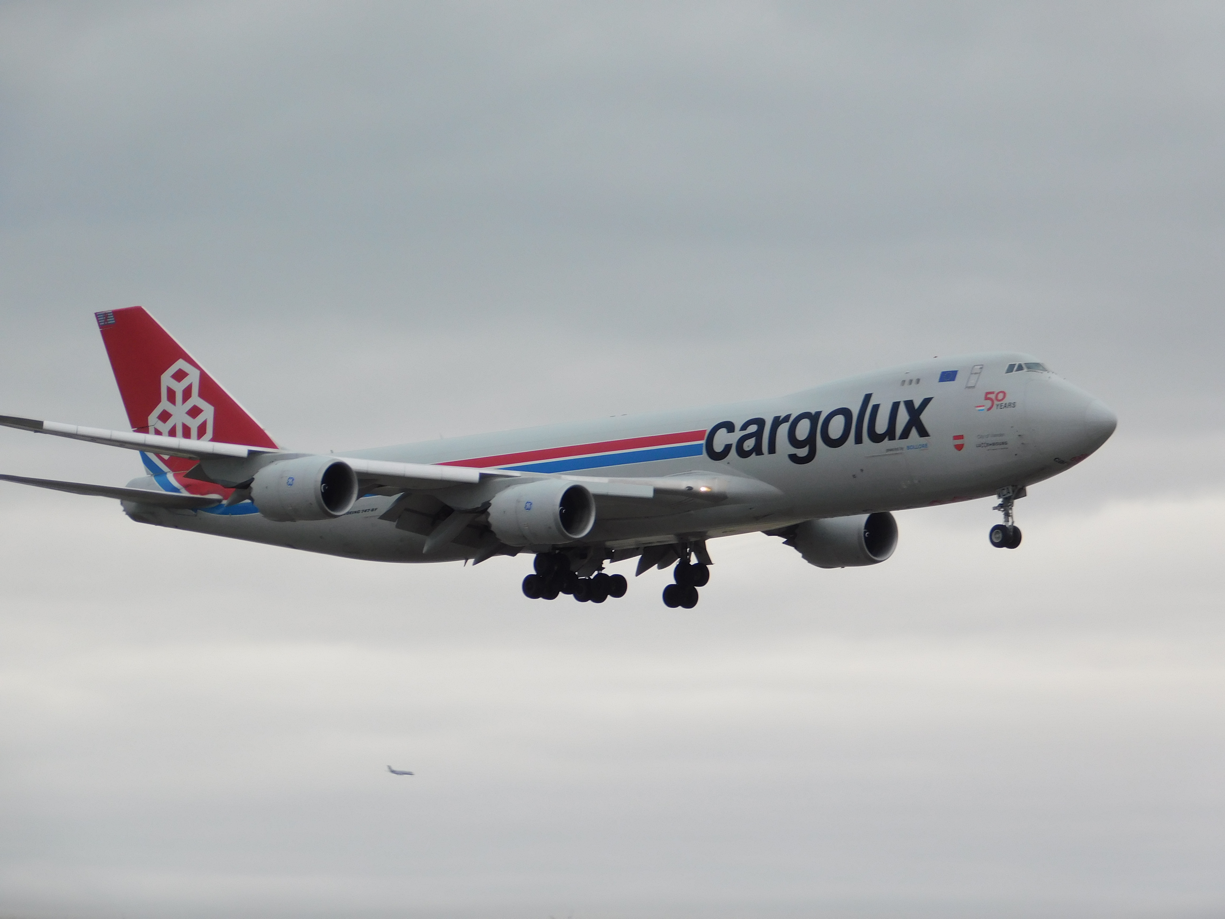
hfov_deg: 6.7
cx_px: 612
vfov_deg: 5.1
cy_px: 460
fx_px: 10404
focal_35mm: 294
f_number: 5.7
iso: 125
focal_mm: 52.2
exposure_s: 1/160
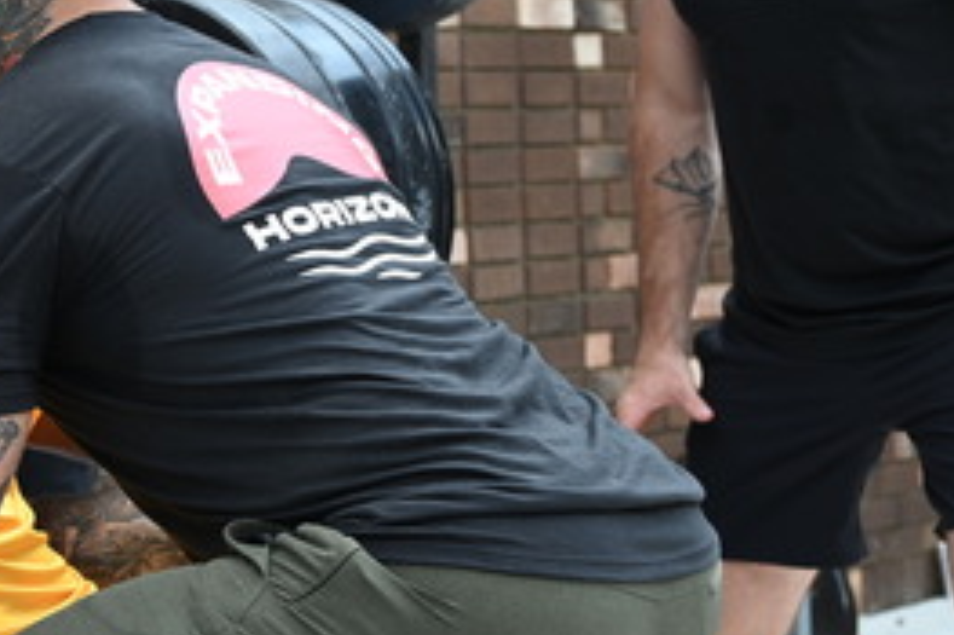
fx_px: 3734
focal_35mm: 141
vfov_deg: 9.7
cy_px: 160
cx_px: -63
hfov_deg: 14.3
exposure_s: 1/250
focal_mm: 65
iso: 320
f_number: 6
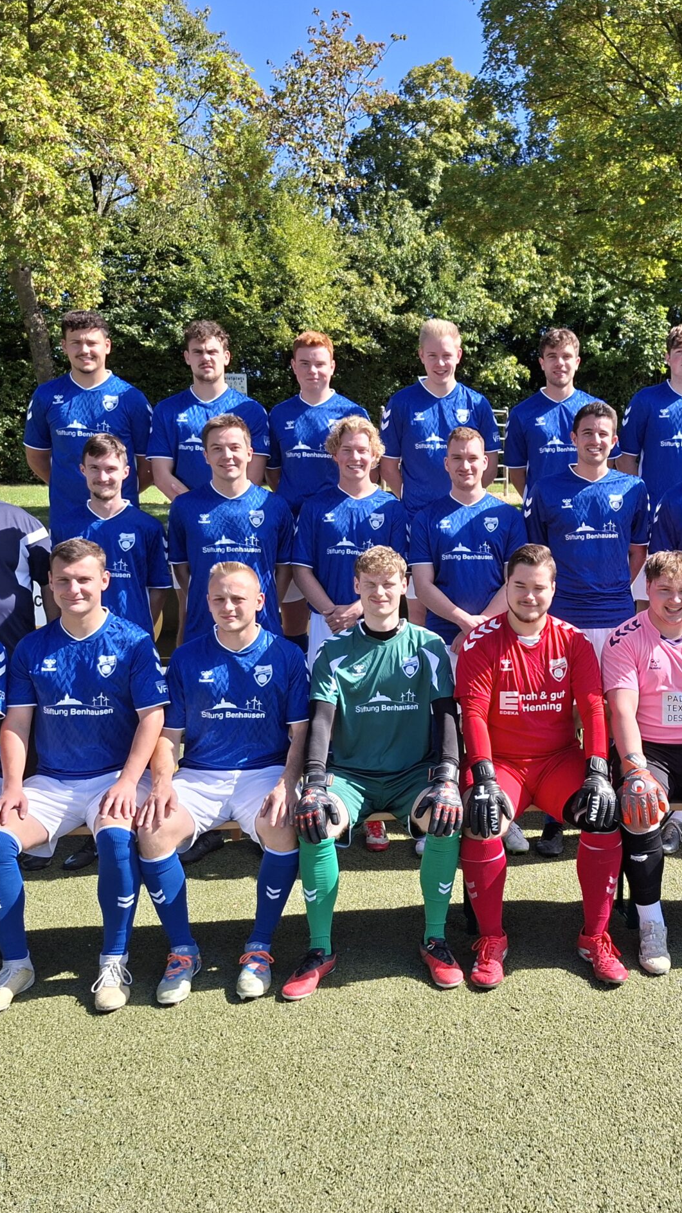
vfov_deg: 58.0
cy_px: 613
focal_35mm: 34
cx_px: 494
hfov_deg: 34.1
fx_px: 1093
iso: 50
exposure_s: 1/1290
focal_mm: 5.54
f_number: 1.8
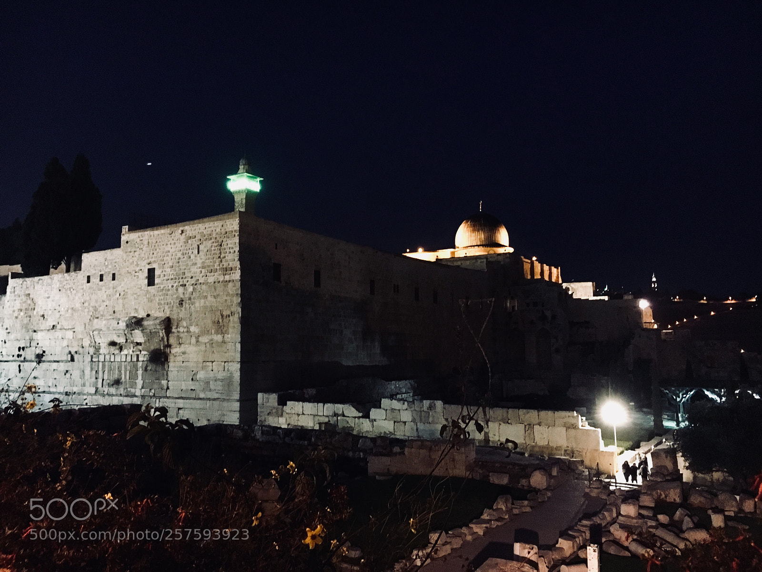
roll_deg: +0.2
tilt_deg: +5.5
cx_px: 381
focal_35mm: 29
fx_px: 638
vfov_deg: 48.2
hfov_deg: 61.7
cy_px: 286
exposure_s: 1/17
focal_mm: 4.15
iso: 640
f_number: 2.2
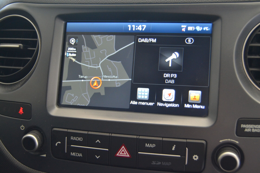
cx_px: 130
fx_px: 325
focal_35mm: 45
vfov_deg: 29.9
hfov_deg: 43.6
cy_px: 86
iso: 1000
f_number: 4.2
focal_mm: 30
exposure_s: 1/60
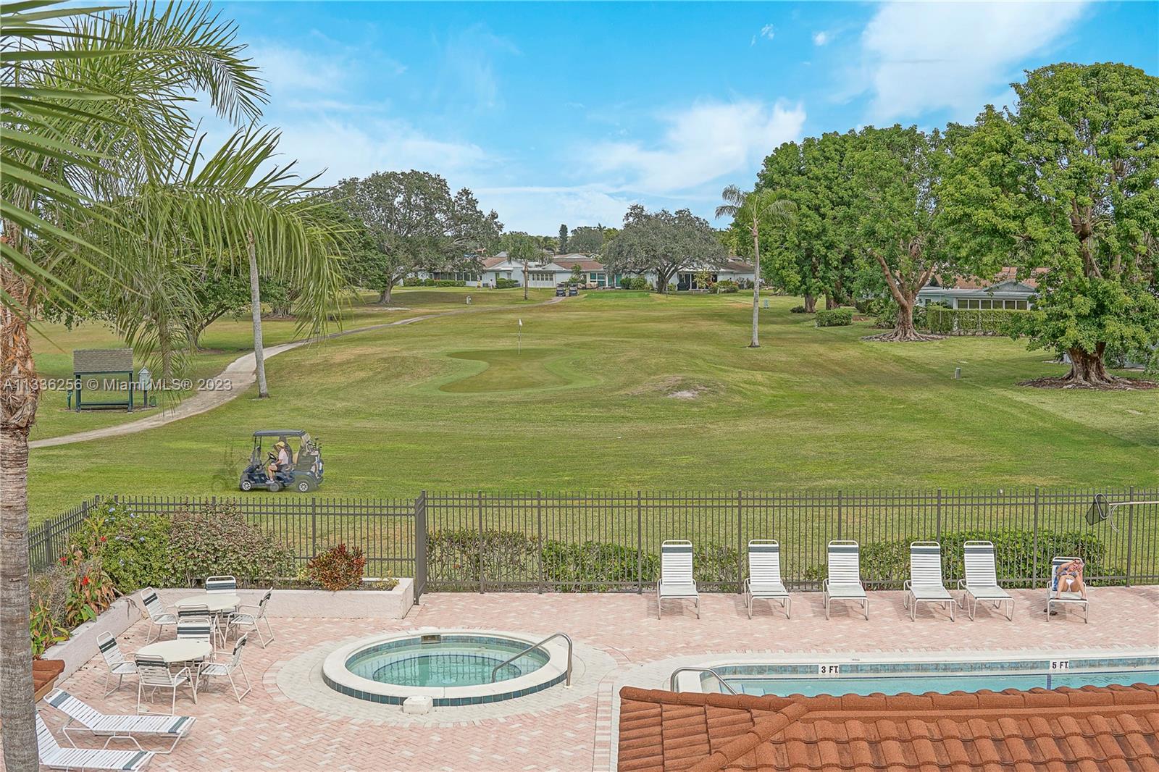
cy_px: 386
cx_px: 580
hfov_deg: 43.6
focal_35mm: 45
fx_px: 1448
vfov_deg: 29.9
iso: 250
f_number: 6.3
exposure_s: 1/1000
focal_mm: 30
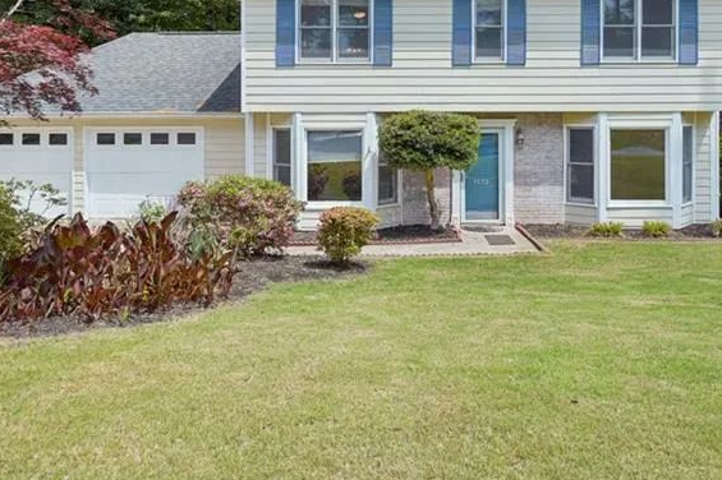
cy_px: 105
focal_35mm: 29
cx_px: 376
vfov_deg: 43.1
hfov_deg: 63.7
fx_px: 581
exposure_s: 1/1250
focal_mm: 16
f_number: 5
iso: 50
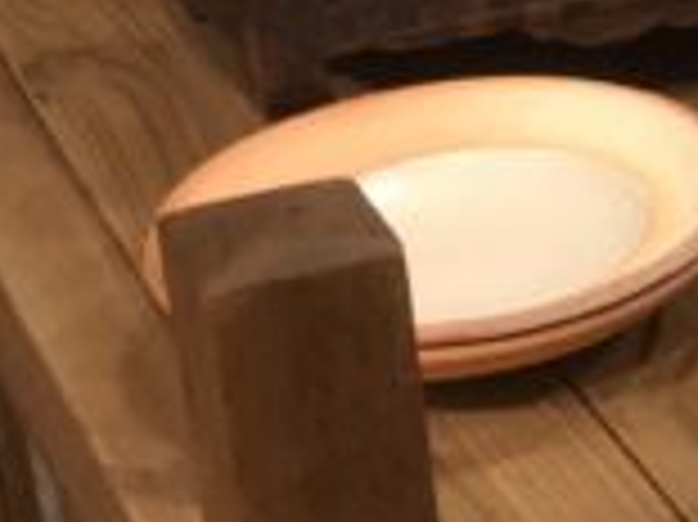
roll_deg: -1.9
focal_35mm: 148
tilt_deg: -26.3
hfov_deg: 11.5
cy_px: 137
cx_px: 1554
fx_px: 2982
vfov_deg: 10.0
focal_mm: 4.15
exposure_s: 1/24
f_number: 2.2
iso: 200
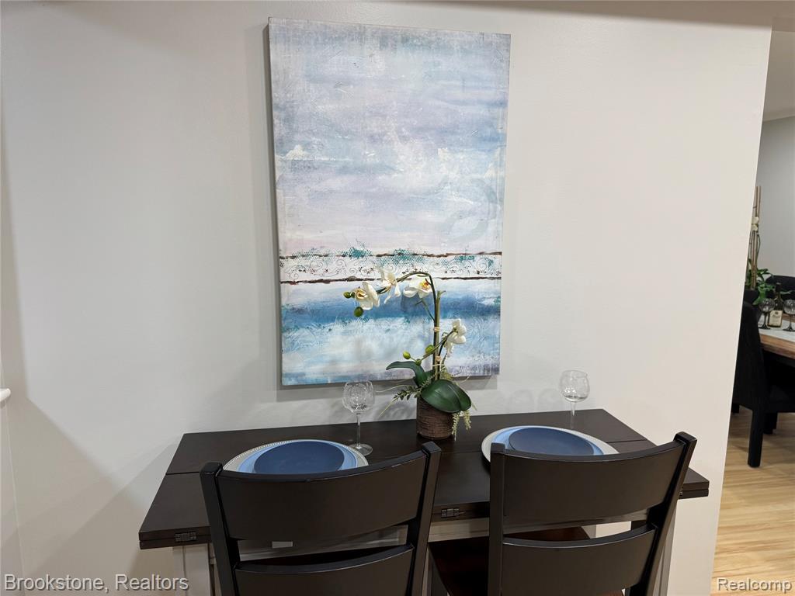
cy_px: 298
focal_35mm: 24
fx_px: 551
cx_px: 398
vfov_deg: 56.8
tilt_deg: -9.5
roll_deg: -0.7
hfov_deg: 71.6
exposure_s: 1/120
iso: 160
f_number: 1.78
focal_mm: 6.76
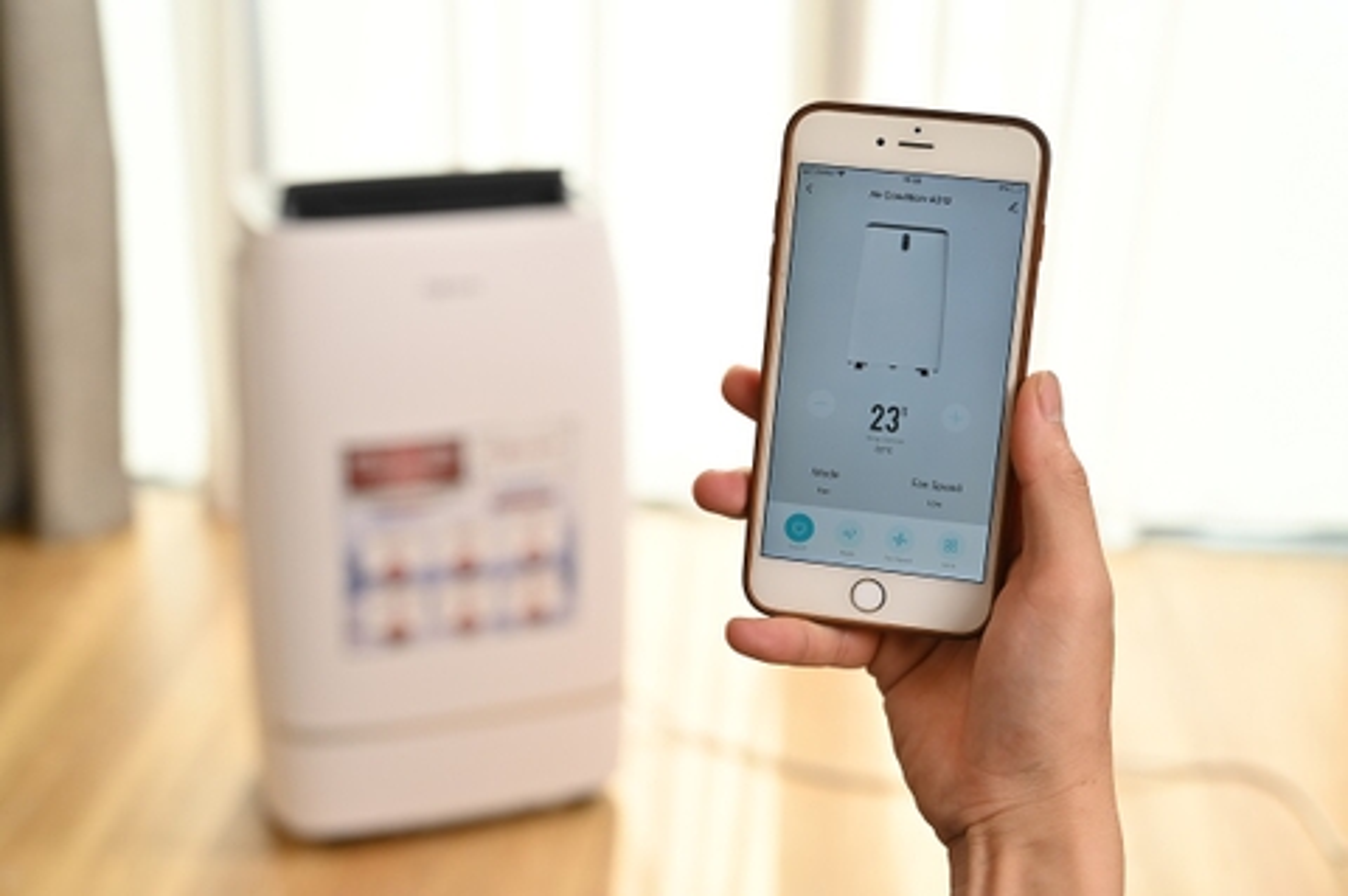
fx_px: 1833
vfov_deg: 27.5
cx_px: 674
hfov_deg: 40.4
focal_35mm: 49
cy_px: 448
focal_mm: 49
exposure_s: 1/800
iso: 800
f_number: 4
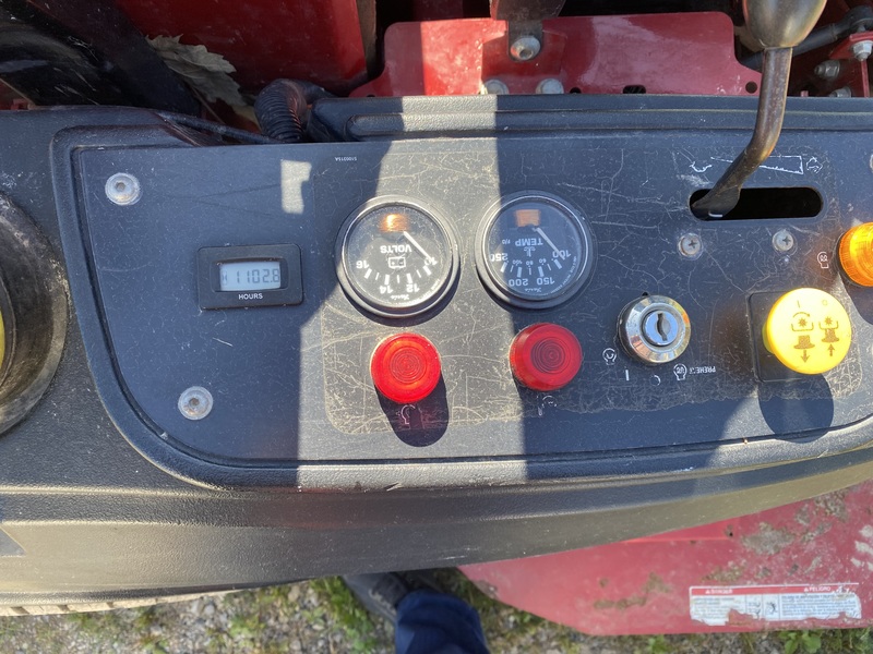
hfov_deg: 67.3
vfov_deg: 53.1
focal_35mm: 26
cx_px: 436
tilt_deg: -86.1
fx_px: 656
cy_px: 327
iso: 32
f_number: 1.8
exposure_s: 1/188
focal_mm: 4.25
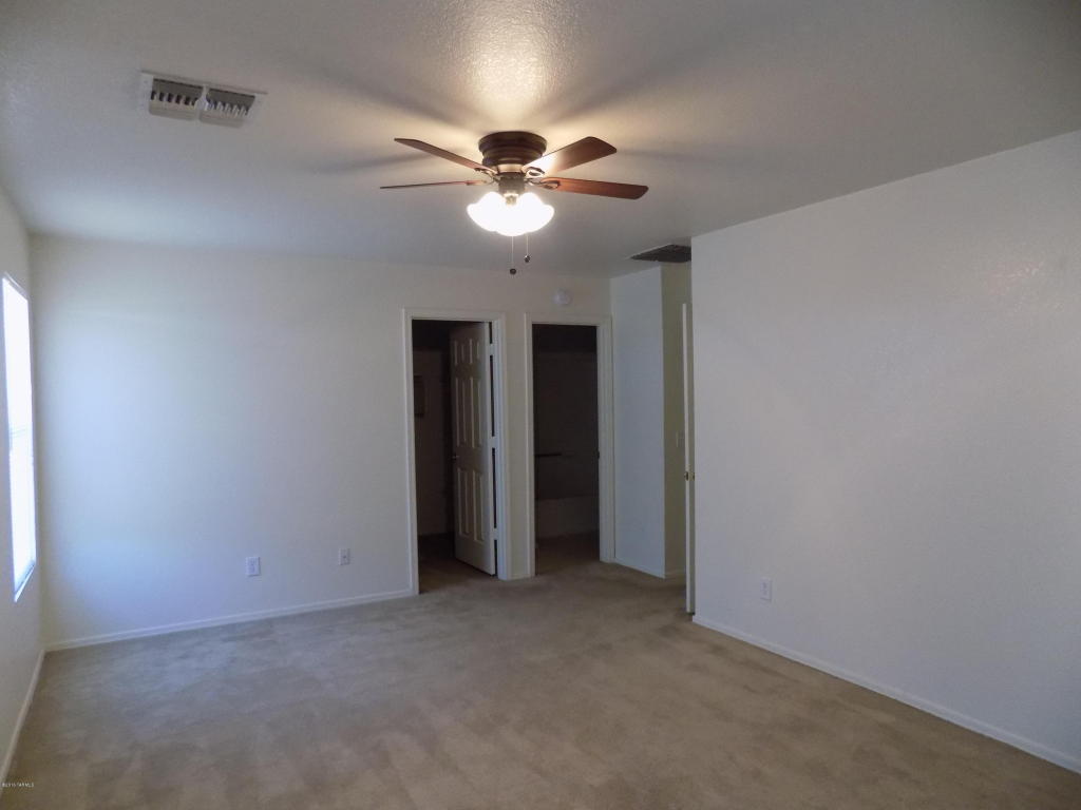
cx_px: 540
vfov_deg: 58.9
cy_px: 405
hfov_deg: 73.9
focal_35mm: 23
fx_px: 718
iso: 360
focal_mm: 4
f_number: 3.1
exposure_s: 1/30
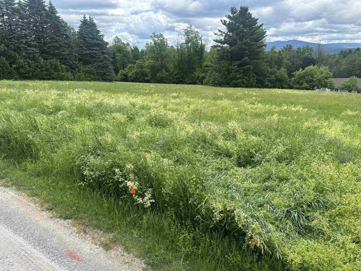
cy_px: 136
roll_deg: +0.5
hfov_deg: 71.6
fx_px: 250
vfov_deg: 56.8
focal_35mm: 24
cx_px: 180
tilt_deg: -17.0
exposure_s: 1/2070
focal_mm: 6.86
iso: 80
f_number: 1.78
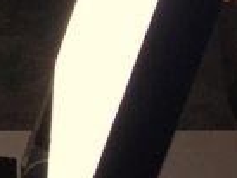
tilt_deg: -6.7
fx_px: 1487
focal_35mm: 217
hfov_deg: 7.9
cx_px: -460
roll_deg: -1.8
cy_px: -207
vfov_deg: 6.6
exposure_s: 1/50
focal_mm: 4.15
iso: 40
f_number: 2.2
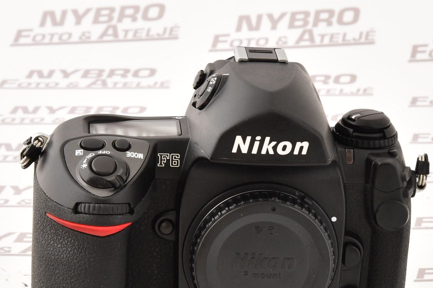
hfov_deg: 17.8
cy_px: 191
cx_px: 231
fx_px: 1382
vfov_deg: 11.9
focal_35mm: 115
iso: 1600
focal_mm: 75
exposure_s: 1/160
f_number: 13
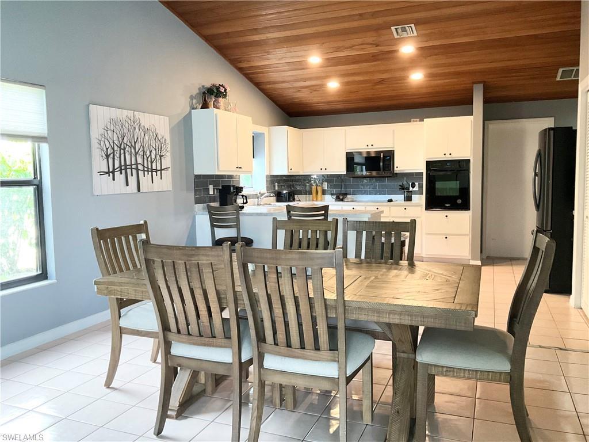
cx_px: 294
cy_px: 221
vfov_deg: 48.2
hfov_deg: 61.7
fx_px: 493
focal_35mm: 29
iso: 200
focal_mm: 3
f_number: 1.8
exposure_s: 1/60
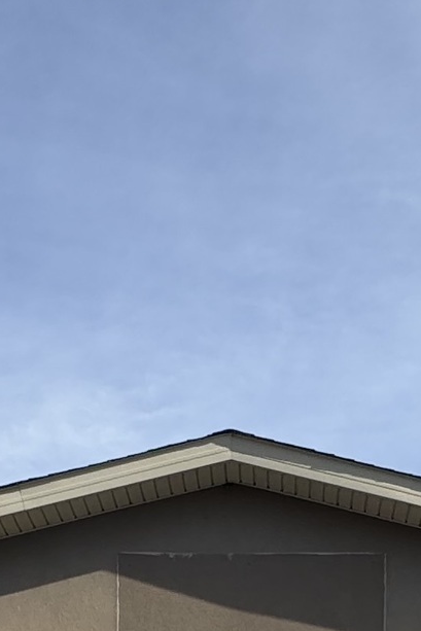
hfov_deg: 18.7
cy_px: 1060
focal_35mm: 73
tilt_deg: -2.1
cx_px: 257
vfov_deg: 21.1
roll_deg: -0.7
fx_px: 1280
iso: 50
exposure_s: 1/1506
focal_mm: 2.22
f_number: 2.2
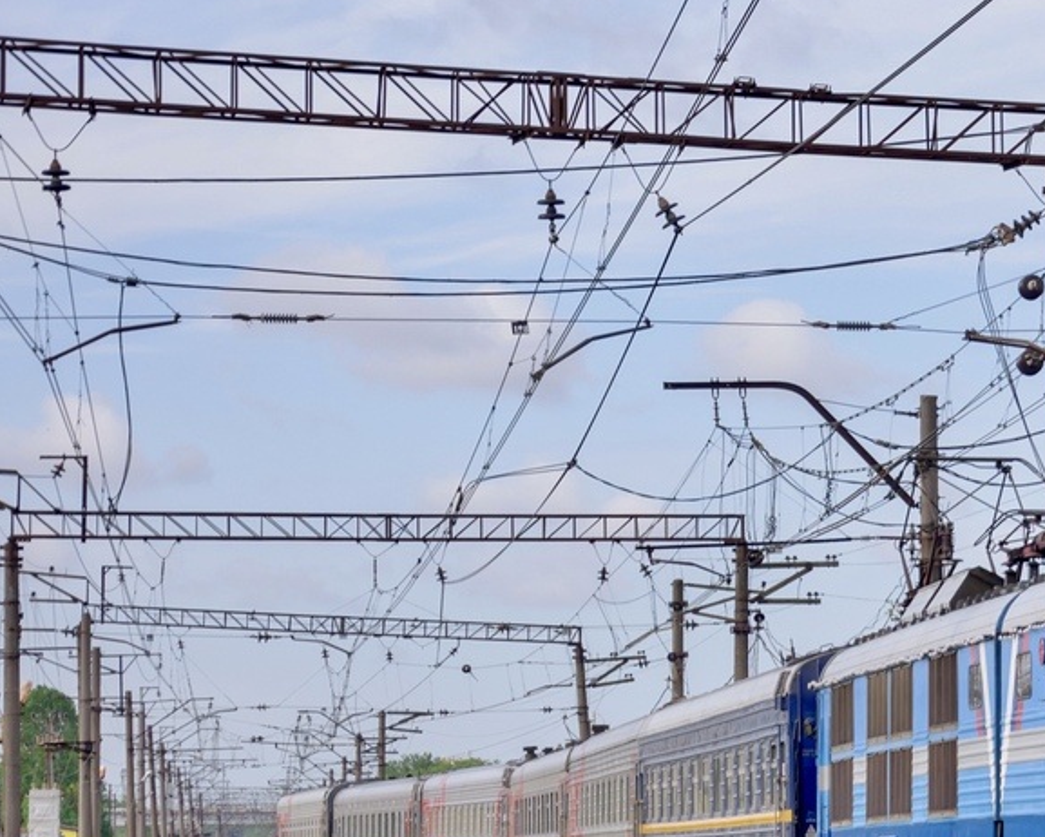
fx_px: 5081
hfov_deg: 11.5
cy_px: 539
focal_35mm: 164
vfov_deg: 9.4
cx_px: 1340
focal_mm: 45
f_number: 6.3
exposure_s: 1/500
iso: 320
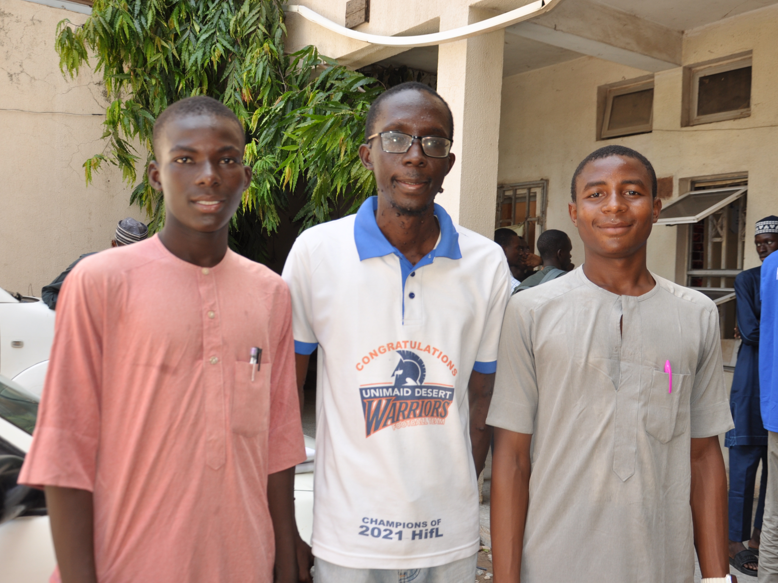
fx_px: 809
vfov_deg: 39.7
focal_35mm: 36
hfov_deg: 51.3
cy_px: 293
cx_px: 403
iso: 200
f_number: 5
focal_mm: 22
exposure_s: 1/200
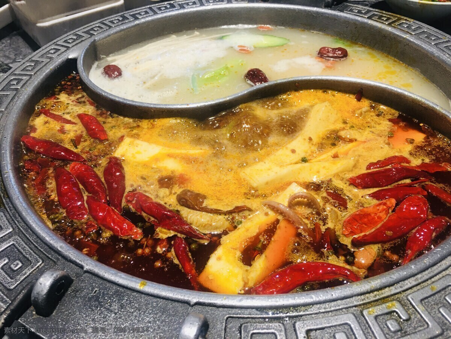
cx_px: 226
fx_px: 378
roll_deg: +2.0
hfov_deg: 61.6
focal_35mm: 29
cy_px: 170
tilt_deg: -42.4
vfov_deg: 48.3
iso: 40
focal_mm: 4.15
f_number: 2.2
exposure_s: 1/33
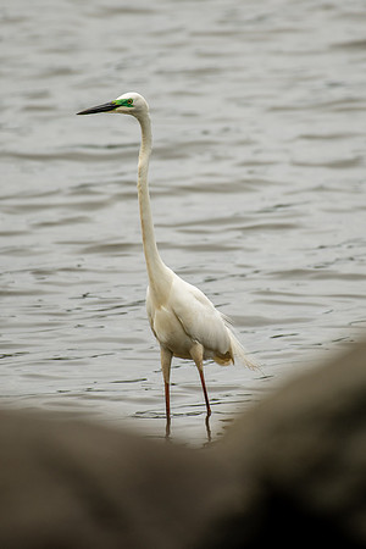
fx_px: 13335
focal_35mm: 874
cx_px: 213
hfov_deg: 1.6
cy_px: 249
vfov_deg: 2.4
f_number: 5.6
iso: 200
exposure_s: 1/1000
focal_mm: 500
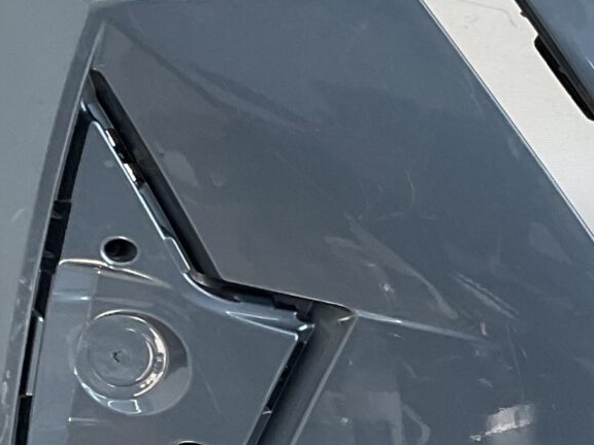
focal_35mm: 129
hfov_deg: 14.9
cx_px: 667
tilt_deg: -18.0
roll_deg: -2.1
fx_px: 2214
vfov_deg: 11.4
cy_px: 441
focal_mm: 3
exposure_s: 1/100
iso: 20
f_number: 1.8
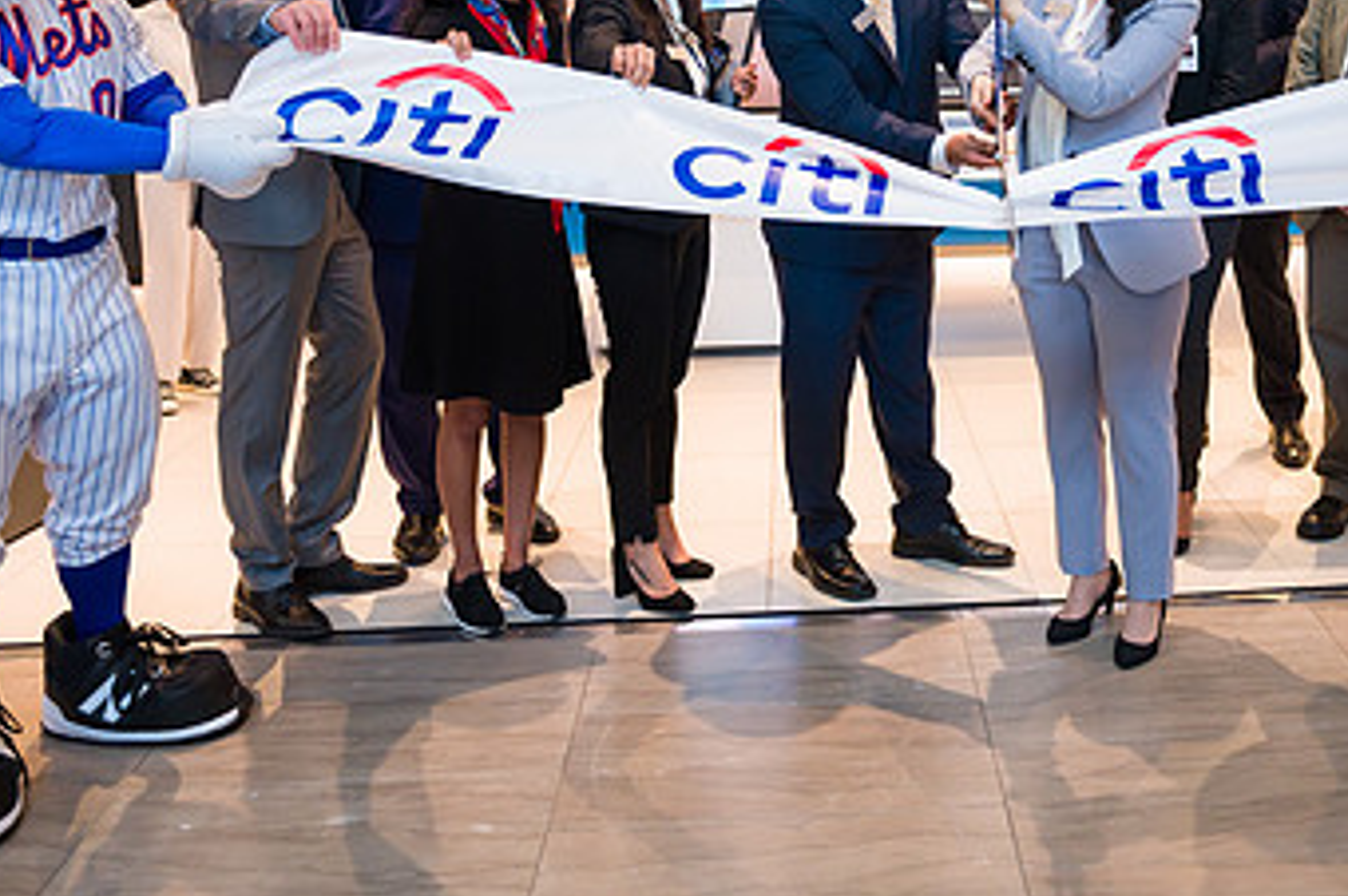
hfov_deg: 46.5
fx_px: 1534
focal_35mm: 41
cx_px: 932
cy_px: 139
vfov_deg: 31.4
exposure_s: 1/200
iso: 800
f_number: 4
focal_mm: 24
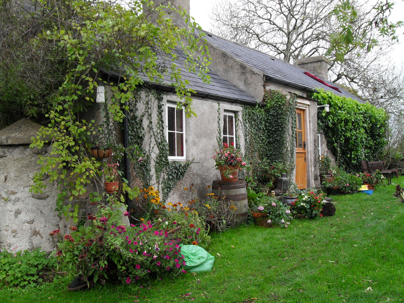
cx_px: 202
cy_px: 152
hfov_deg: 46.8
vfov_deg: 36.0
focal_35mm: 40
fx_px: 467
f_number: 3
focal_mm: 7
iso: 100
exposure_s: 1/45
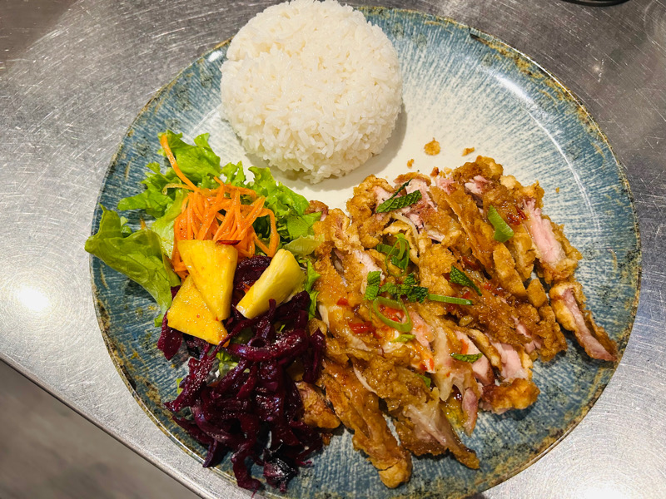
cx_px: 333
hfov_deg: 67.3
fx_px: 500
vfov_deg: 53.1
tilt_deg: -67.7
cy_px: 250
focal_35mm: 26
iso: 250
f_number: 1.5
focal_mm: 5.7
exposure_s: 1/50
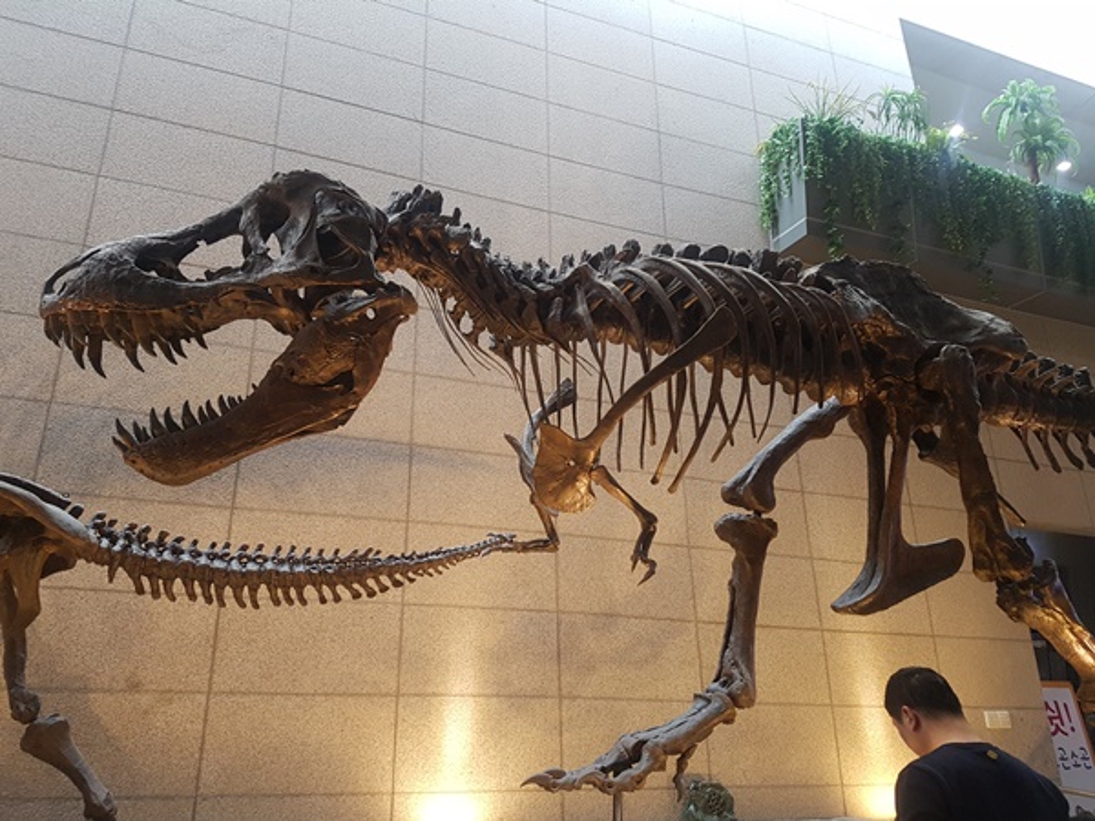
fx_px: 822
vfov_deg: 53.1
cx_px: 548
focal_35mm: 26
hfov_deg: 67.3
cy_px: 410
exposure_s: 1/24
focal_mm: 4.2
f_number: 1.7
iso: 160
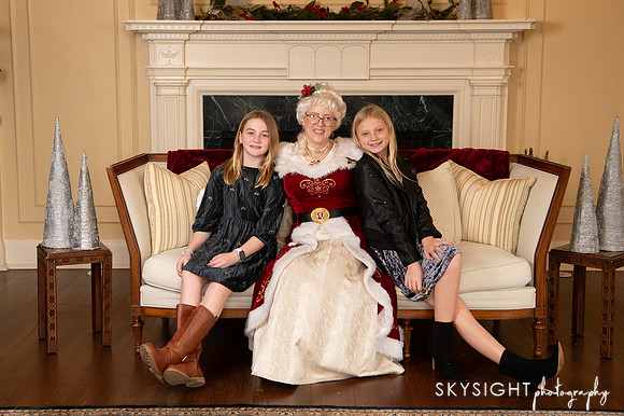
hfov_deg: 35.9
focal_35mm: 56
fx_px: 963
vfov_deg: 24.3
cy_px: 190
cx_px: 278
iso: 1600
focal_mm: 48
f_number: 6.3
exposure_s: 1/200
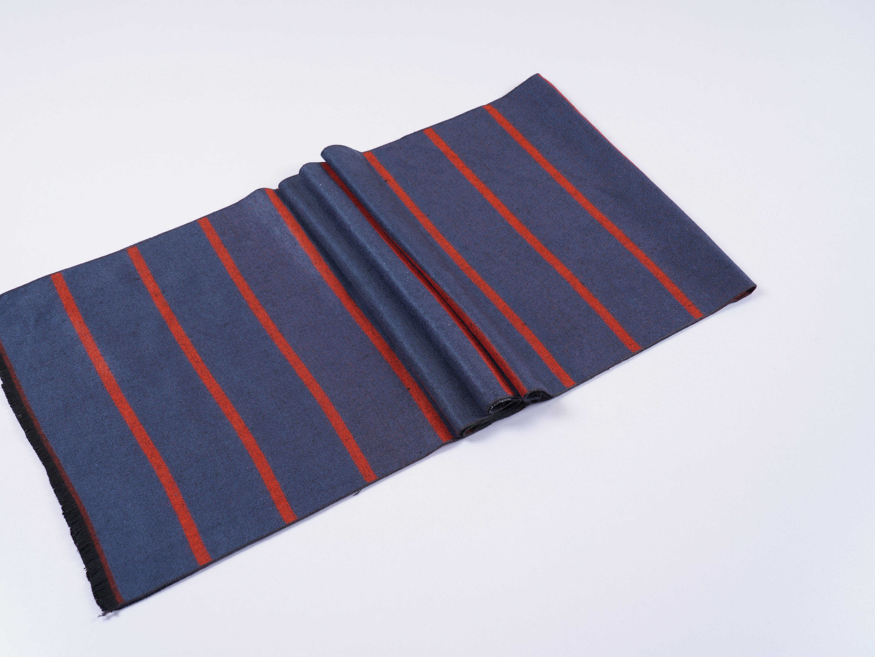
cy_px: 332
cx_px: 375
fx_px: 1062
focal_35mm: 42
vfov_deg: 34.4
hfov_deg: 44.7
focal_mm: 38
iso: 100
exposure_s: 1/125
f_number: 8
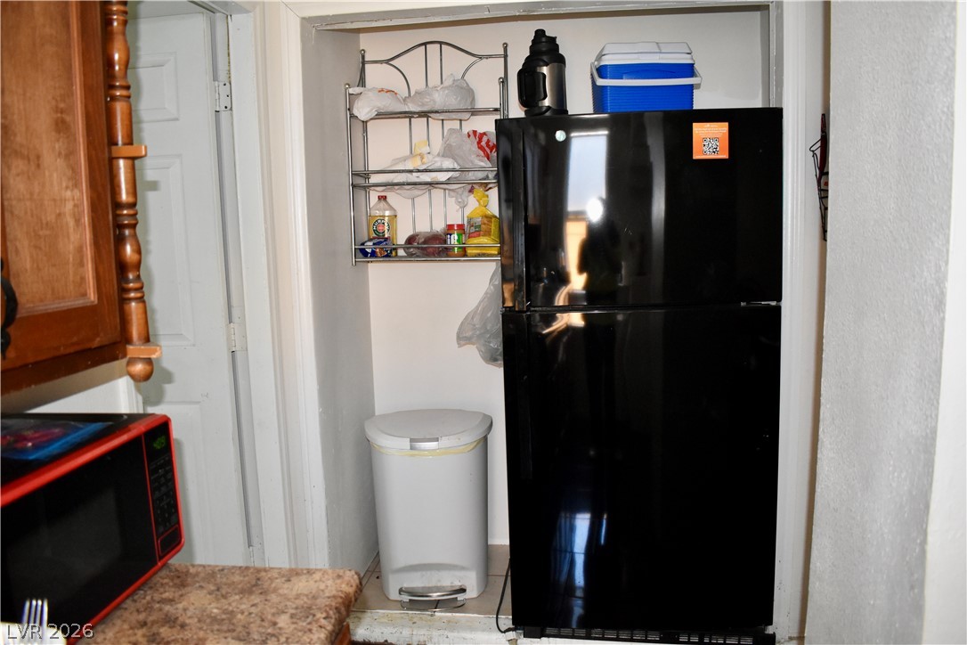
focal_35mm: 27
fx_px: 725
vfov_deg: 47.9
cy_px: 322
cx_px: 484
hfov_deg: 67.4
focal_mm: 18
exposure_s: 1/60
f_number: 3.5
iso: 2200
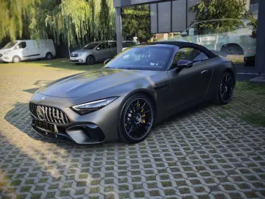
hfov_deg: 52.6
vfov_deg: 40.7
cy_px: 100
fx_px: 268
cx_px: 132
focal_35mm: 35
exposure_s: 1/679
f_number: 1.4
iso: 50
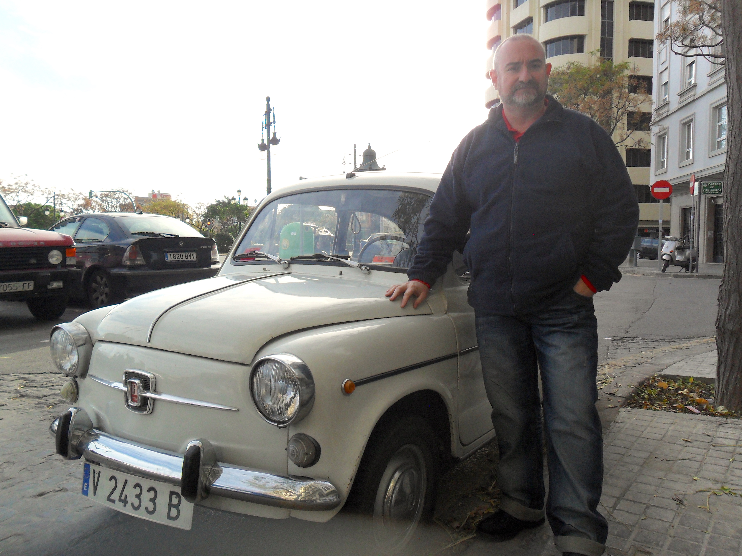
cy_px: 278
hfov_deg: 65.3
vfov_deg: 51.4
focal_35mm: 27
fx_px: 579
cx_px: 371
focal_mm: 4.9
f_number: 3.5
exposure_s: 1/500
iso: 100
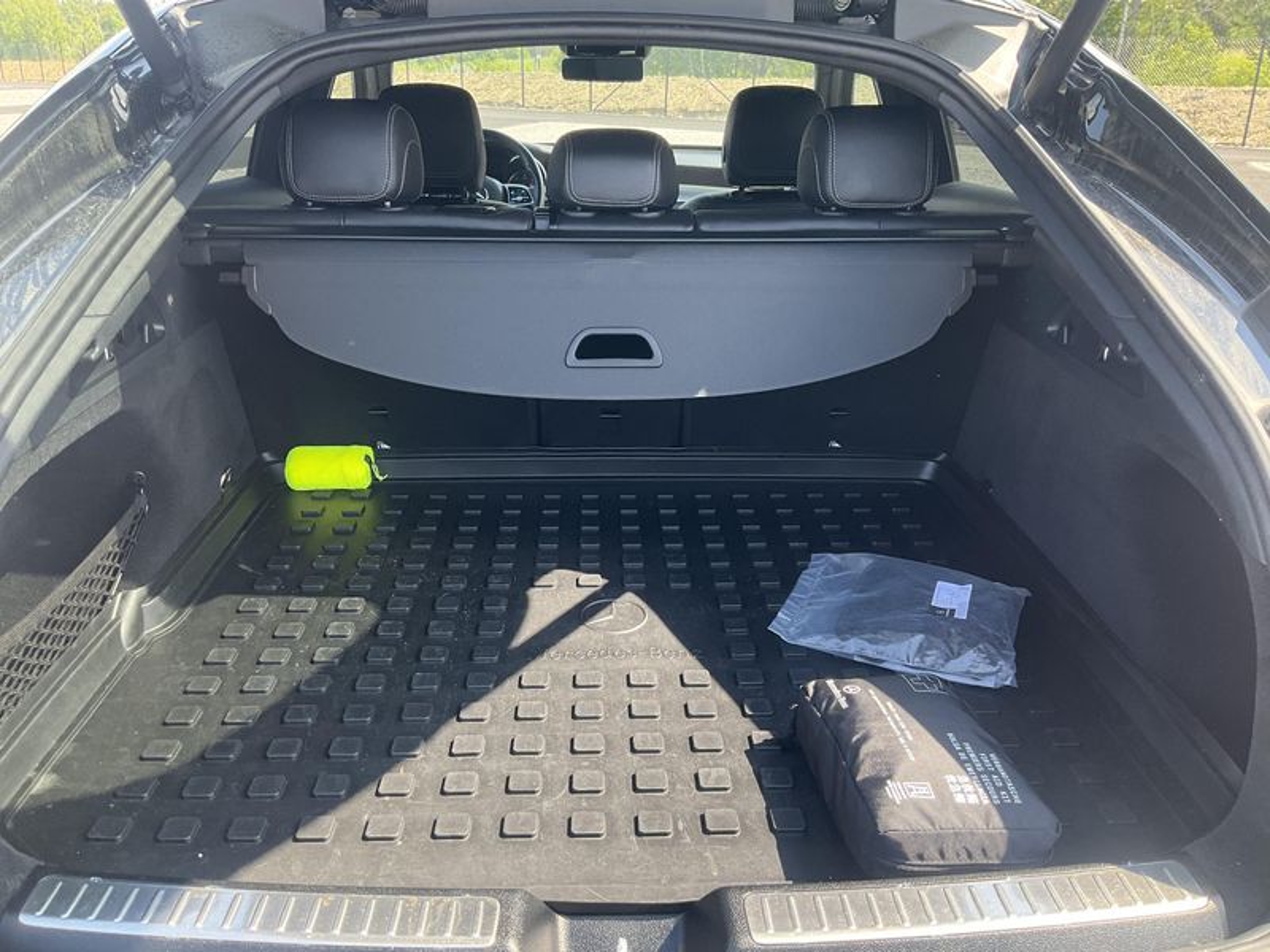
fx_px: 1064
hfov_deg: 61.7
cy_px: 476
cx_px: 635
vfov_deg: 48.2
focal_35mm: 29
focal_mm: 3
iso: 32
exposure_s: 1/165
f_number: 1.8
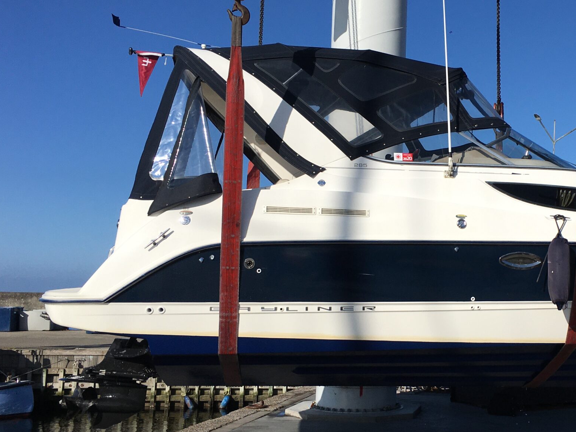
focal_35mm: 48
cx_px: 449
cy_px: 238
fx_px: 799
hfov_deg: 38.4
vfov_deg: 30.2
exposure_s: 1/3344
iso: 25
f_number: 2.2
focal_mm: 4.15
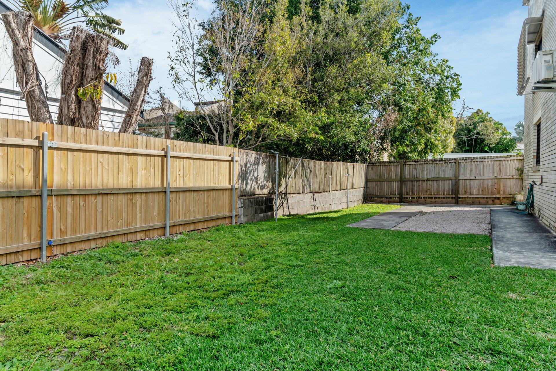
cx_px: 278
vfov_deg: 53.1
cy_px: 186
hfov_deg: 73.7
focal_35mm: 24
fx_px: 371
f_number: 10
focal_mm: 24
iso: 200
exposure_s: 1/250
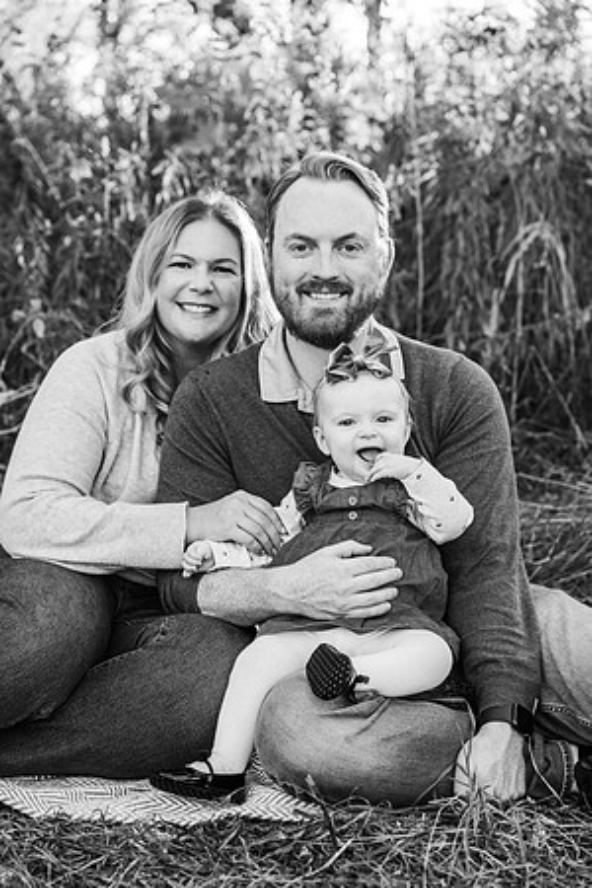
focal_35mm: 64
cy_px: 444
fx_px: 1579
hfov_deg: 21.2
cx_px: 296
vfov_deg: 31.4
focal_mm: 64
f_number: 4.5
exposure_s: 1/320
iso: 640
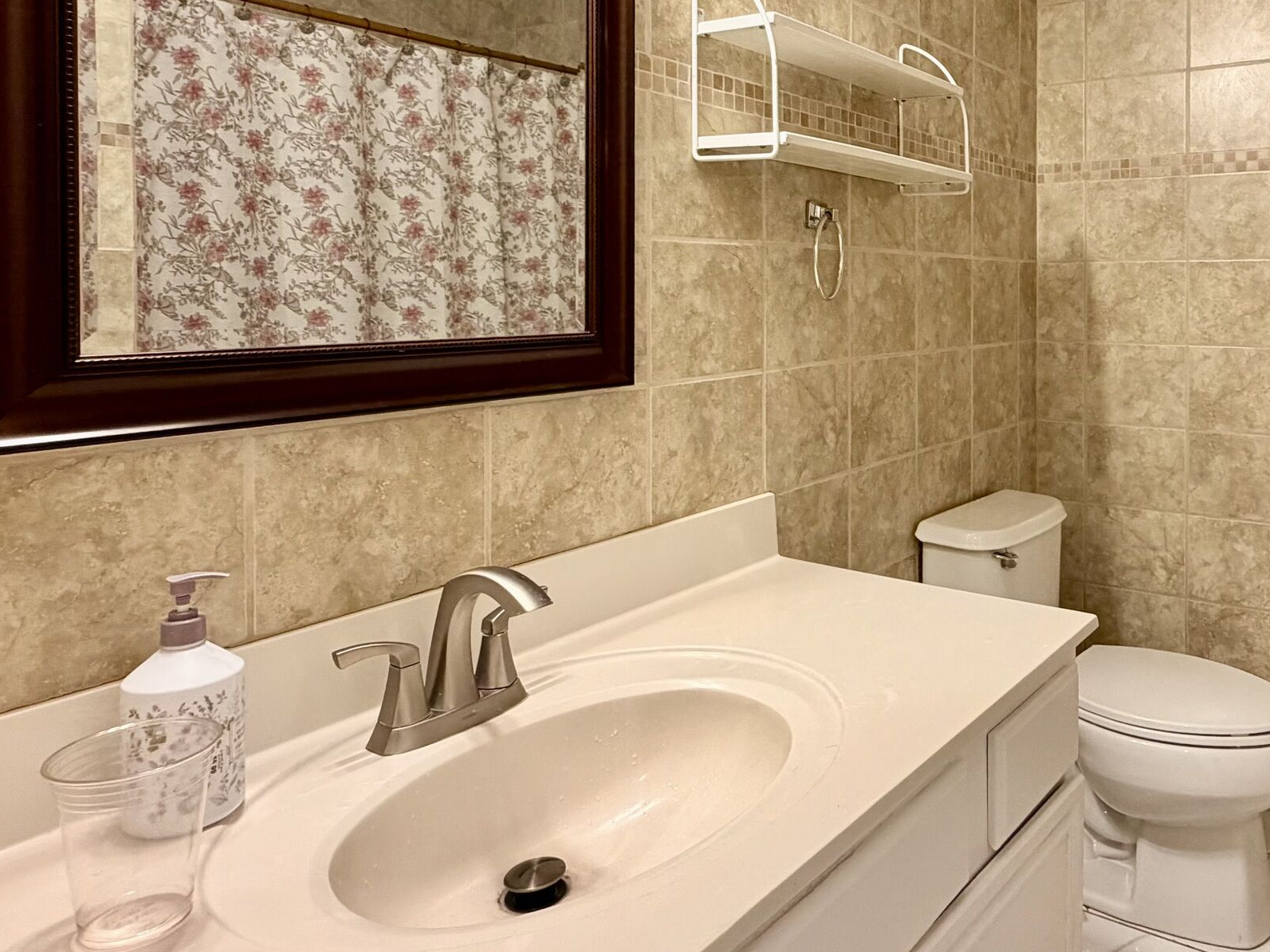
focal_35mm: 27
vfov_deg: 50.3
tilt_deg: -1.9
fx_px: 991
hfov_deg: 62.7
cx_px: 903
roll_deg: +0.3
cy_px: 304
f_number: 2.2
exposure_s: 1/120
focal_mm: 2.22
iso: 320
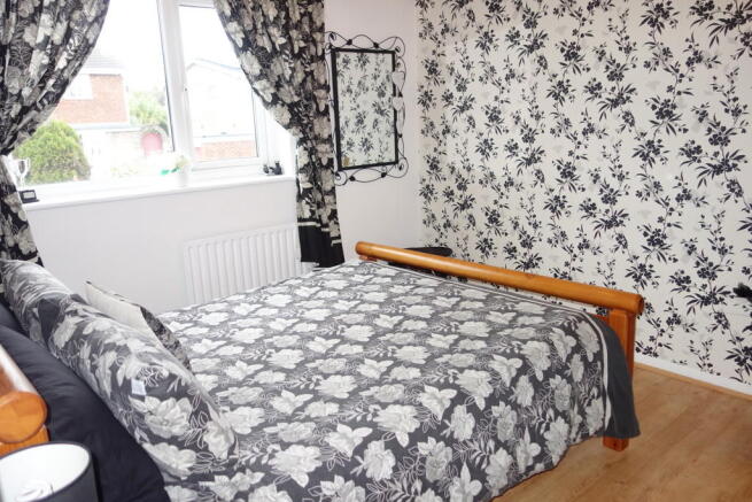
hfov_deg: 65.5
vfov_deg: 46.4
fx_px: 585
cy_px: 251
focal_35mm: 28
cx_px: 376
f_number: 1.8
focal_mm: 10.4
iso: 125
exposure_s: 1/30
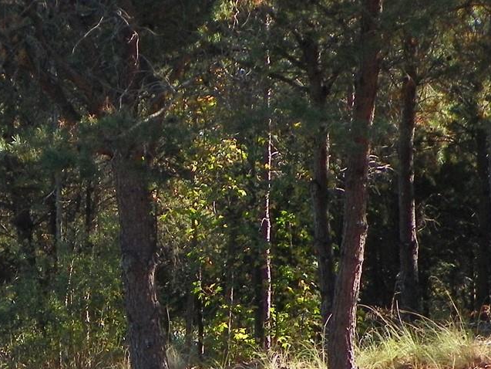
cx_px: -19
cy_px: 184
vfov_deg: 8.3
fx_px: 2554
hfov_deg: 10.9
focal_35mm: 180
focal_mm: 9.9
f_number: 3.5
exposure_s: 1/200
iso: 64
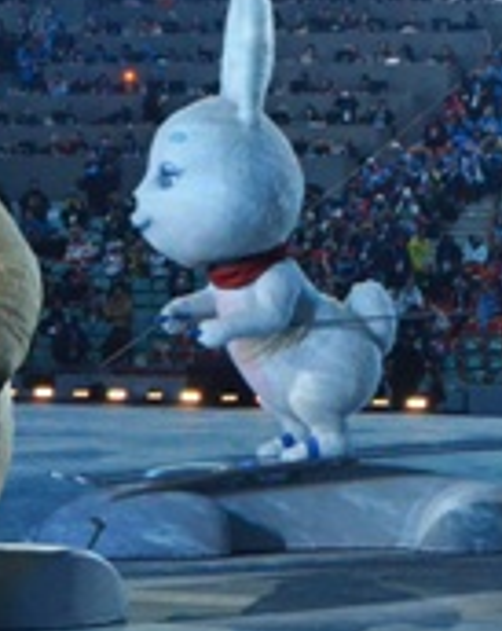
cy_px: 59
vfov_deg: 5.3
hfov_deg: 4.2
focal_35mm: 367
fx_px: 6834
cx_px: 348
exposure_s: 1/160
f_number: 5
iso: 5000
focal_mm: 70
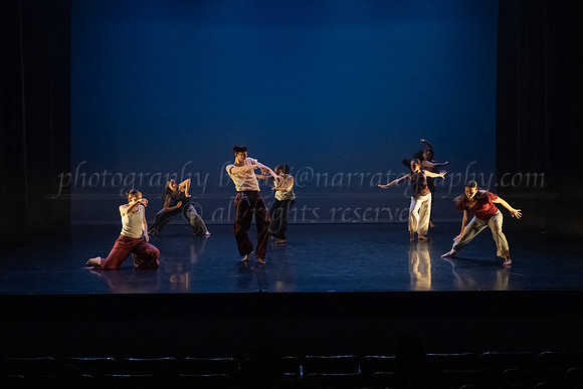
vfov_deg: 24.1
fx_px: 910
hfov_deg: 35.5
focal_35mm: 56
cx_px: 322
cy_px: 200
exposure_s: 1/400
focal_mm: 47
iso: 4000
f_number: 3.5
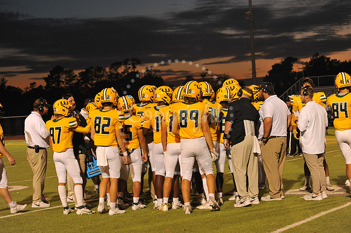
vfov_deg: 17.0
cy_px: 116
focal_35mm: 80
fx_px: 780
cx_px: 176
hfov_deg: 25.4
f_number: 4.5
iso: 2000
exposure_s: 1/250
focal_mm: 80
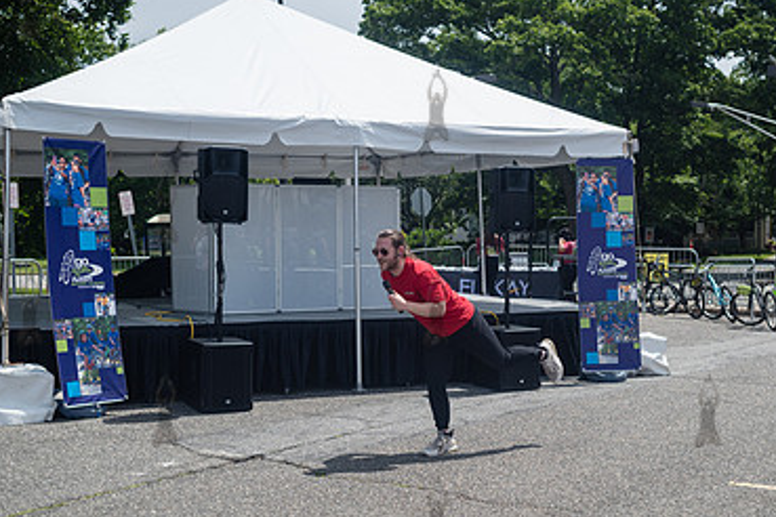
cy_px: 308
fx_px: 1185
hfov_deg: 36.2
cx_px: 435
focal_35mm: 55
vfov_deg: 24.6
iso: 200
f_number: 4
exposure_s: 1/2000
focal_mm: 35
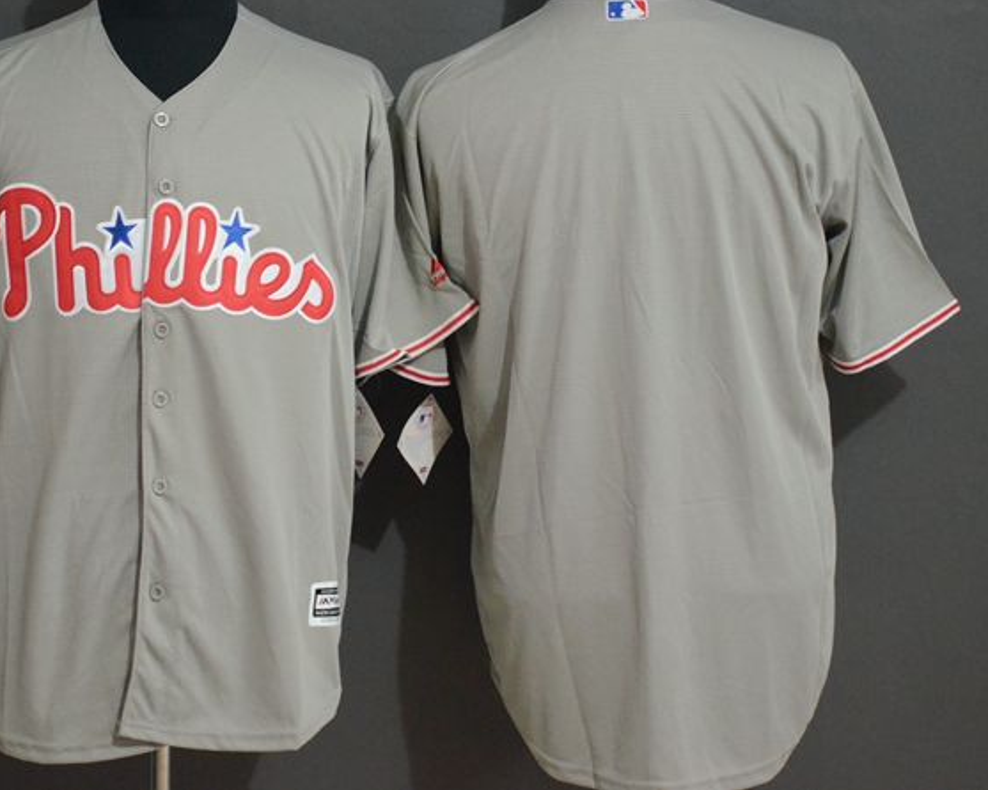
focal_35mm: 105
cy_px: 321
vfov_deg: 14.6
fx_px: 3069
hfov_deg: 18.3
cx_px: 365
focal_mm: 52
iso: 4000
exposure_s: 1/30
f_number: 4.8
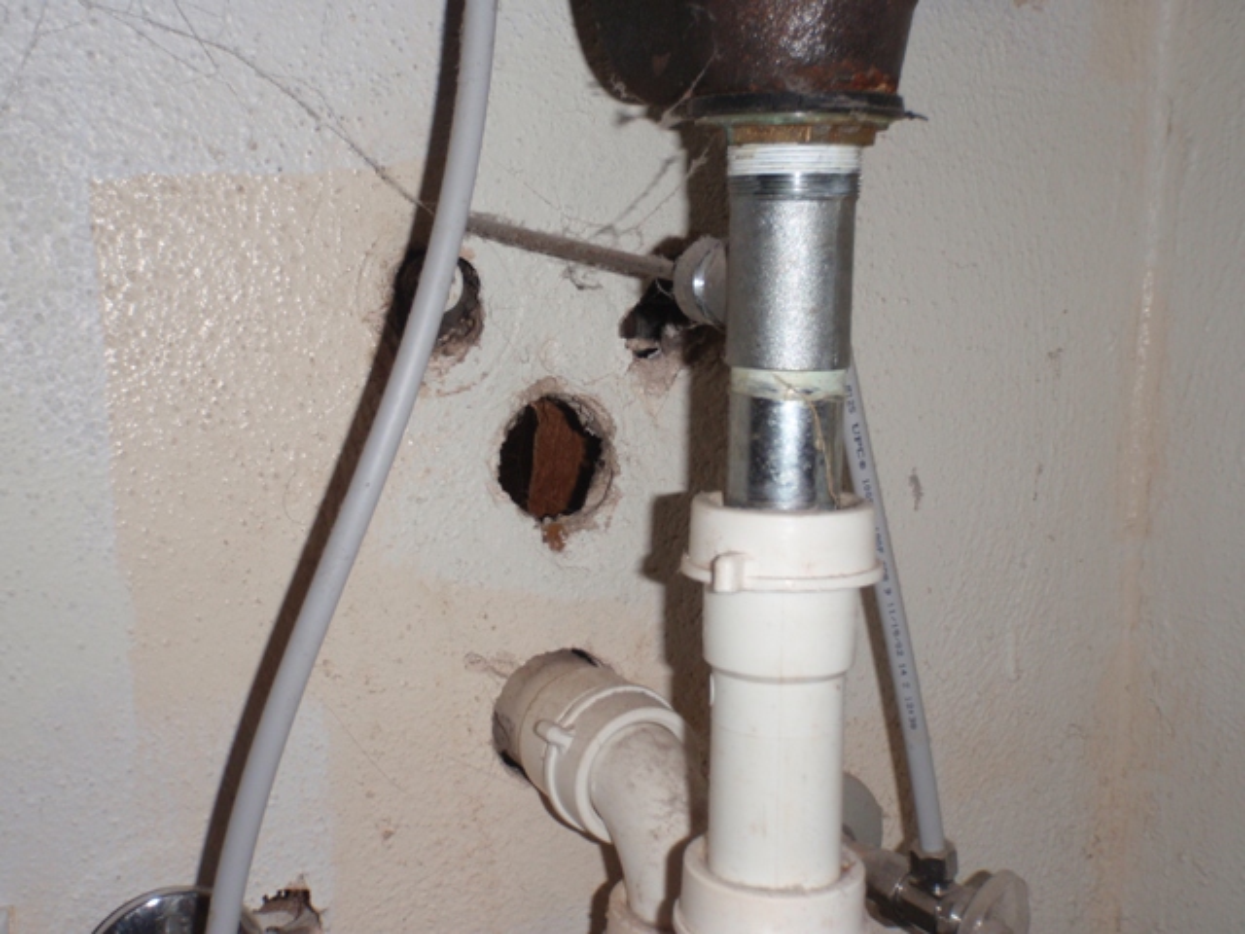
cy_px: 467
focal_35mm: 36
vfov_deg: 39.7
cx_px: 622
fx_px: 1295
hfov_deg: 51.4
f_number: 4.1
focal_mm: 6.53
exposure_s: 1/40
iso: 100
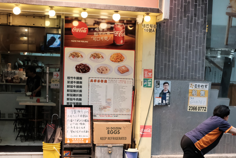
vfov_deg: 20.5
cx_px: 102
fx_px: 433
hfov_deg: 30.5
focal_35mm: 66
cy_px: 117
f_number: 2.8
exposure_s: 1/1000
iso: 3200
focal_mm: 23
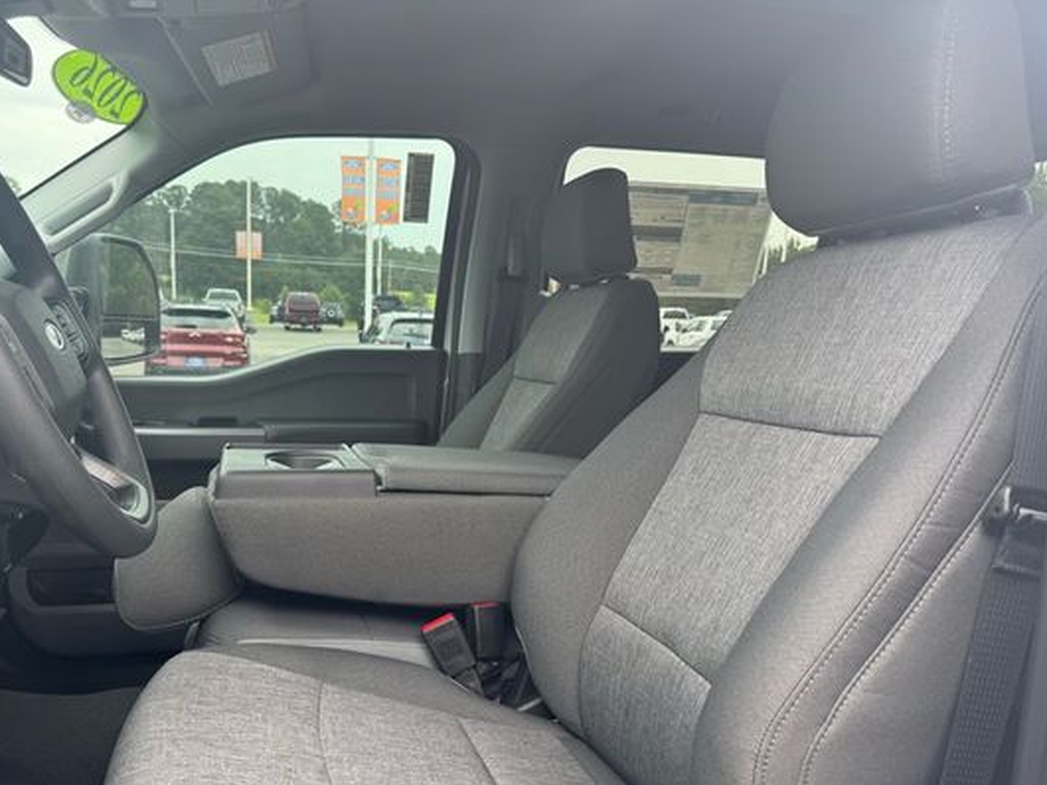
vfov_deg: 47.9
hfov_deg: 61.3
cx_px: 437
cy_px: 473
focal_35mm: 29
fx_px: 877
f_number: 1.78
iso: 80
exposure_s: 1/385
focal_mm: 6.76
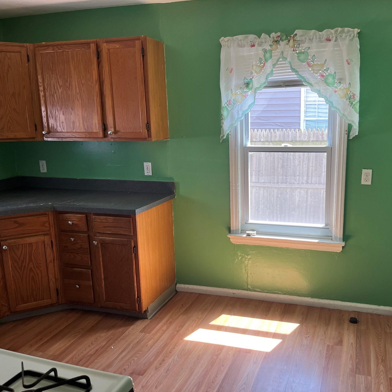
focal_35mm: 31
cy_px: 197
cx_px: 250
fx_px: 397
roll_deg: +1.0
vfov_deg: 52.5
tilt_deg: -10.5
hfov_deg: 51.8
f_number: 1.6
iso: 80
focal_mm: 5.1
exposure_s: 1/122
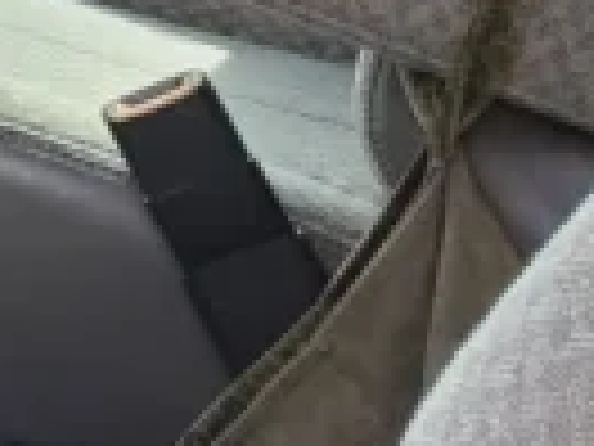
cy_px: -261
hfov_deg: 9.7
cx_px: -1156
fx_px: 2711
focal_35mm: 158
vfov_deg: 9.1
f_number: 2.4
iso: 50
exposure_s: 1/113
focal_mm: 4.3
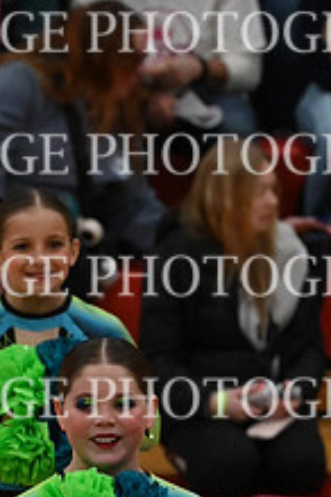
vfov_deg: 2.7
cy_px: 581
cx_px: 71
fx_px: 10412
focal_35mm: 755
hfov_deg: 1.8
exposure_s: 1/500
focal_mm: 190
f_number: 4
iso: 5000
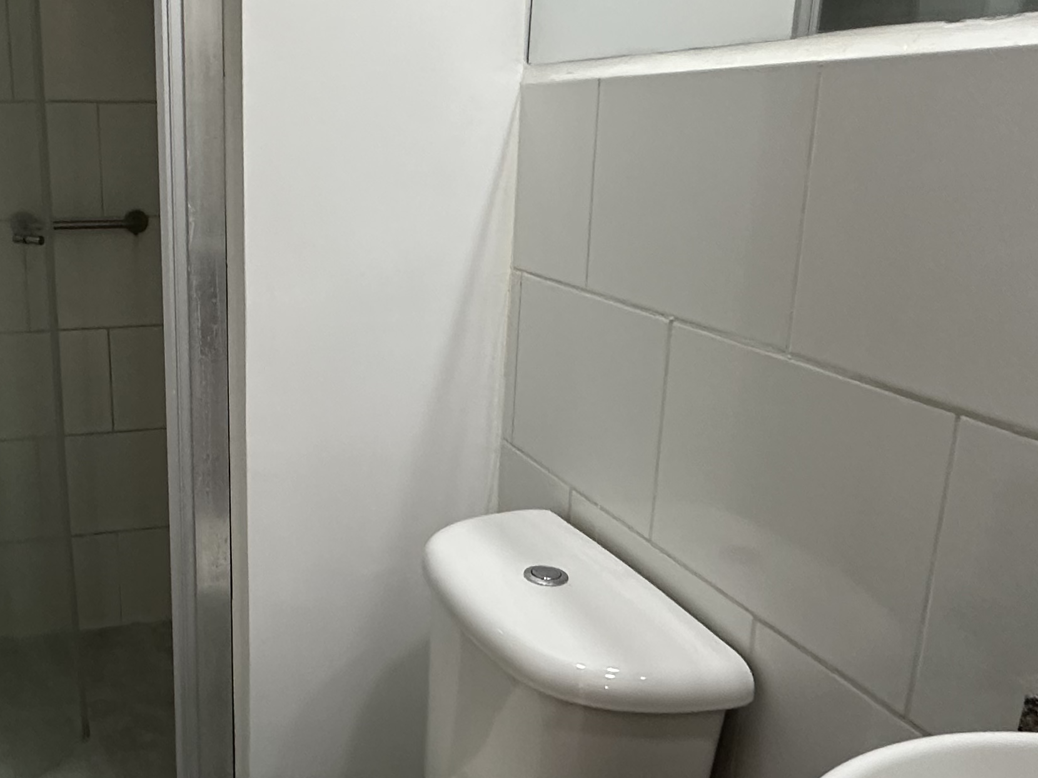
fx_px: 1020
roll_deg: -1.2
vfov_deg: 41.8
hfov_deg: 52.2
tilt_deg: -14.9
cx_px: 291
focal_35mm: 34
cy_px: 381
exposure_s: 1/60
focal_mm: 2.22
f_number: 2.2
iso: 320
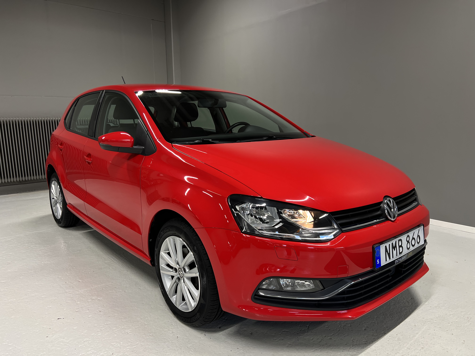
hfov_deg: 67.3
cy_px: 178
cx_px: 238
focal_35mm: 26
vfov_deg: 53.1
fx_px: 357
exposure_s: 1/121
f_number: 1.5
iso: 125
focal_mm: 5.7
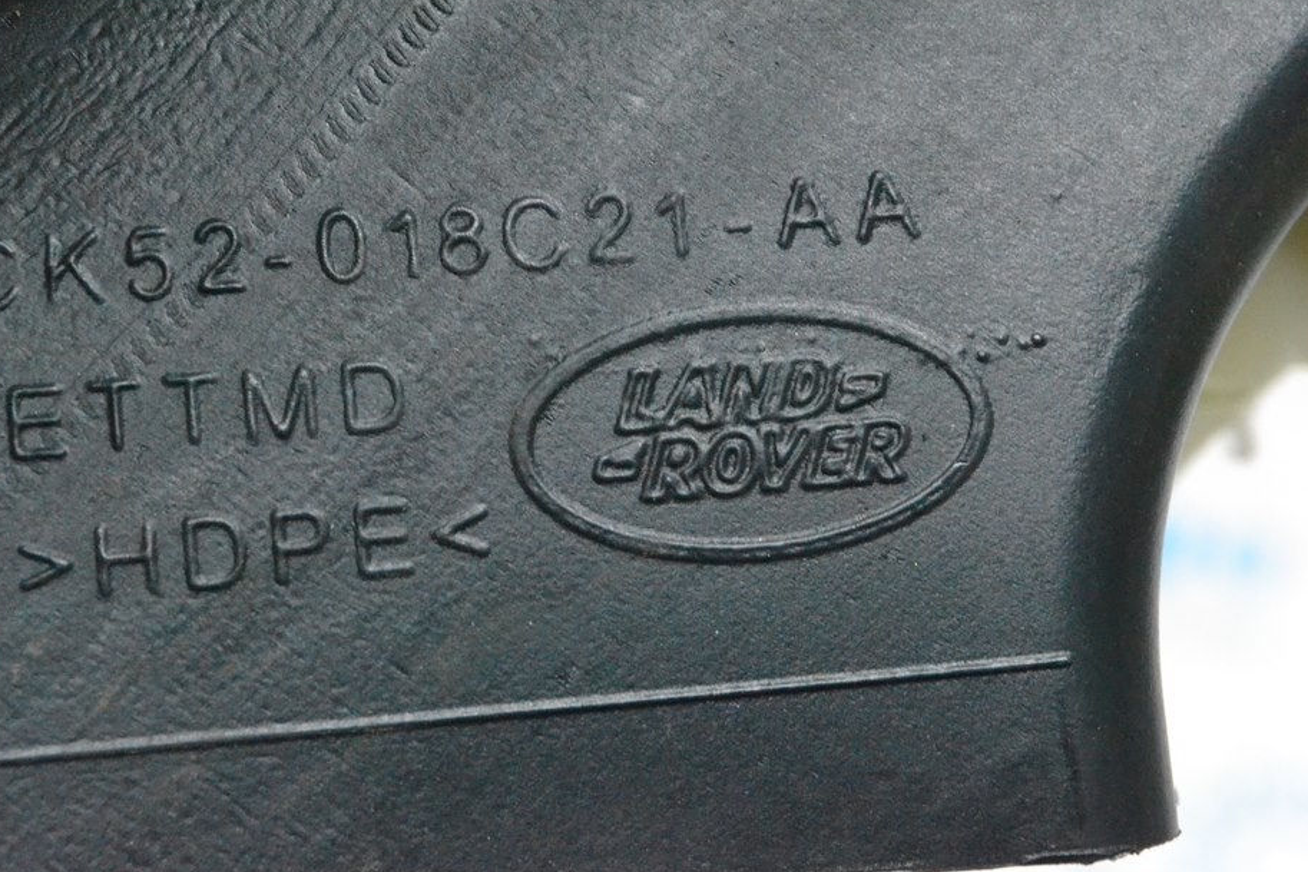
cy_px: 403
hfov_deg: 22.0
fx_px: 3363
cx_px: 579
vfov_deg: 14.8
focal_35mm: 93
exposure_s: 1/125
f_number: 10
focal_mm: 55
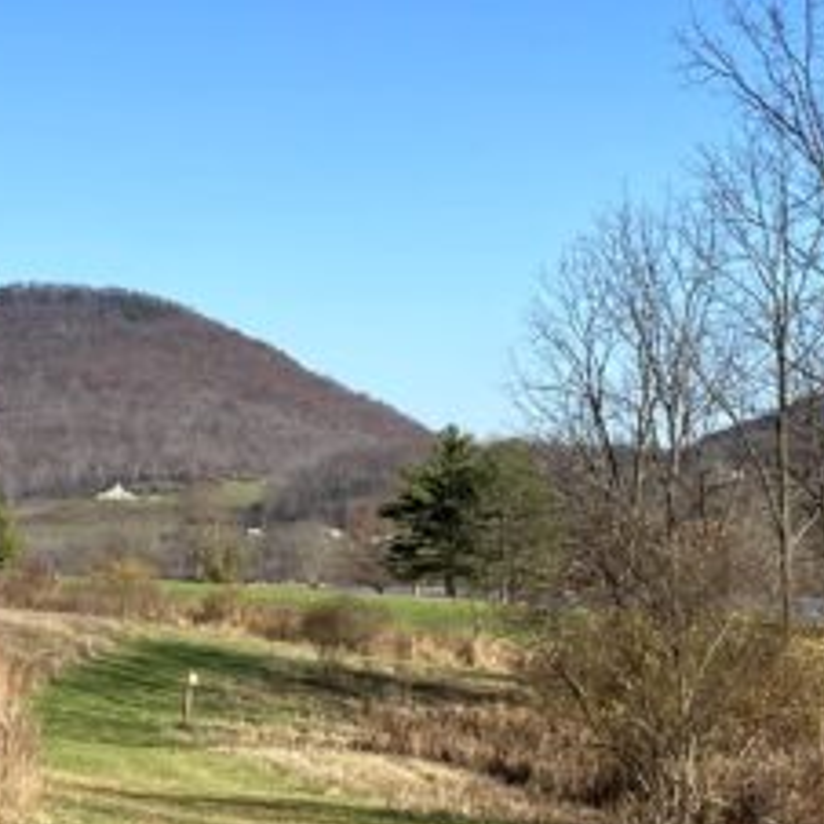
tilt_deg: +9.8
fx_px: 2801
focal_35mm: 104
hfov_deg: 16.6
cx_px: 120
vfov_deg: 16.6
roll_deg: -2.4
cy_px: 113
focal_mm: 4.25
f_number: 1.8
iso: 32
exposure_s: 1/2625
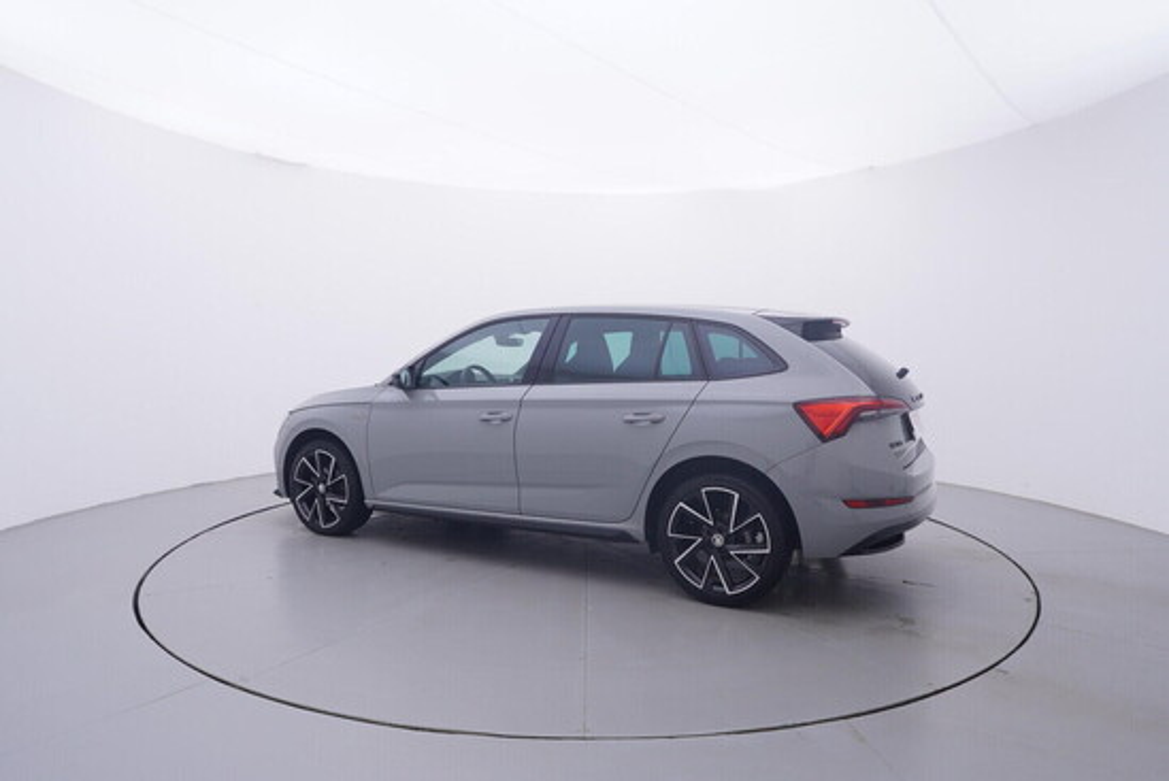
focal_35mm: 22
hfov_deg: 77.3
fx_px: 731
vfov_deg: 56.2
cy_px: 390
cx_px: 584
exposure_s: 1/80
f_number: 5
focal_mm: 15
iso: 200
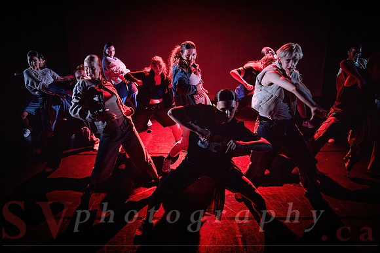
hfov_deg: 65.7
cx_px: 163
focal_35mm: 28
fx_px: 292
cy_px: 143
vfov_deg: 46.8
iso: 6400
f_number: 2.8
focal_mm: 24
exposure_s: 1/300
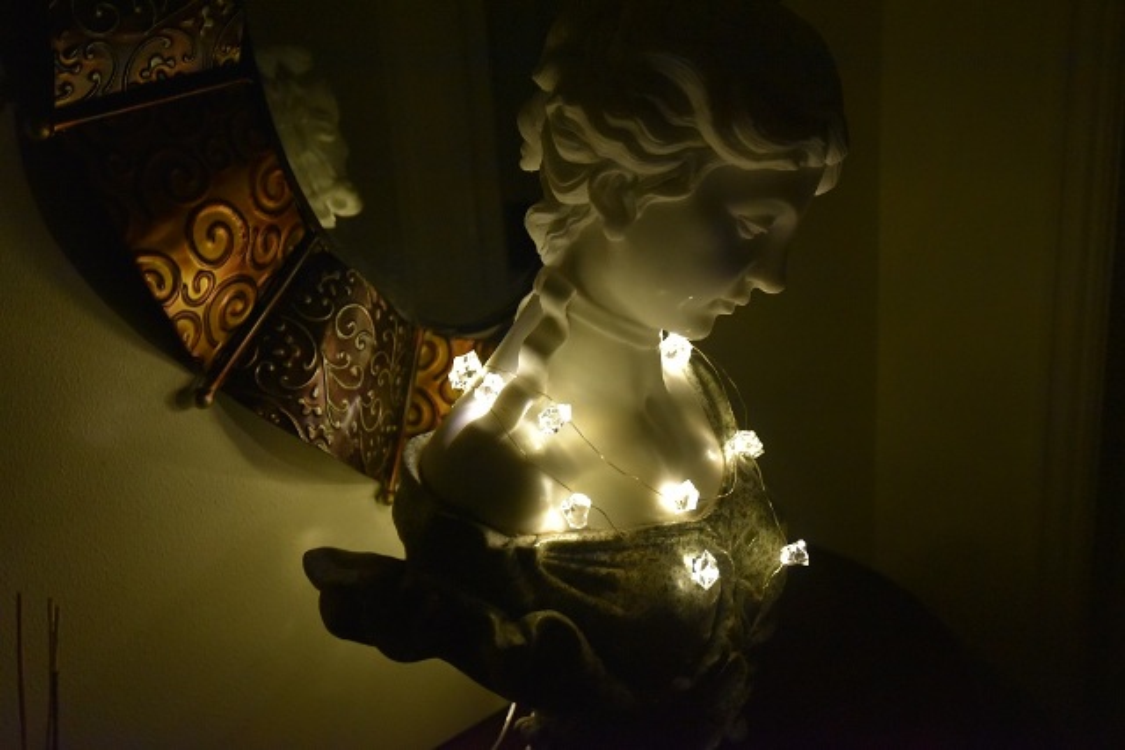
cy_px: 375
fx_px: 969
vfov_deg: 42.3
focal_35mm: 31
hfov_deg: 60.3
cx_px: 562
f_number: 4
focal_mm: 31
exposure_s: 1/15
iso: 6400
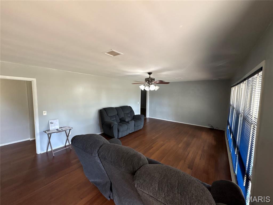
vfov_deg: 85.7
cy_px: 102
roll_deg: -0.6
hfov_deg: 102.1
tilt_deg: -4.1
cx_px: 136
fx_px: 110
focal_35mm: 14
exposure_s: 1/60
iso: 250
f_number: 2.2
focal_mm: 2.22
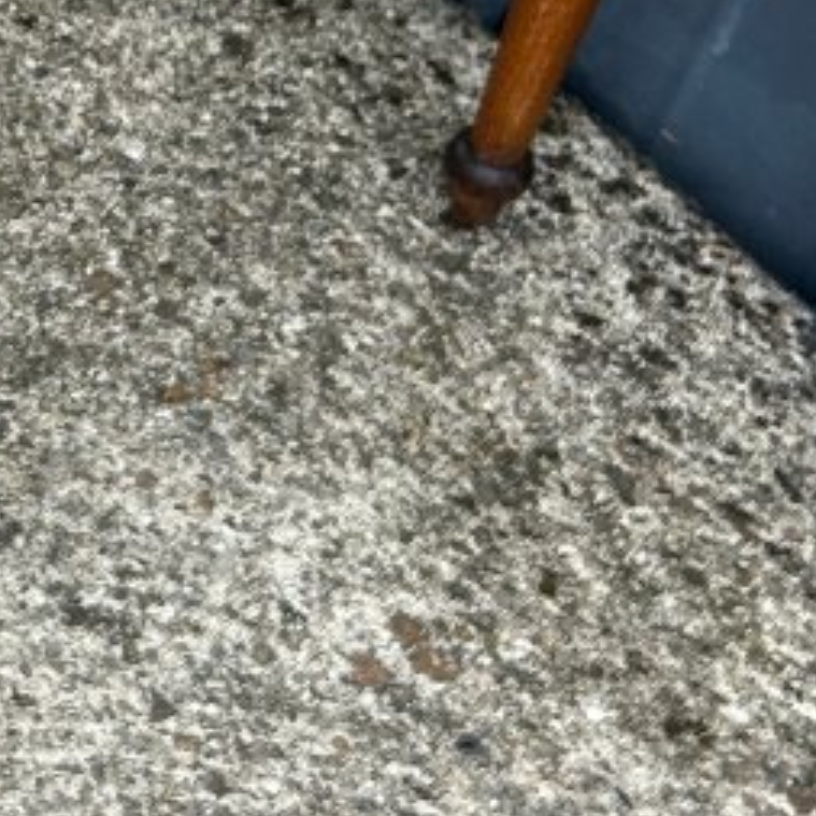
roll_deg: -3.3
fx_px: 2907
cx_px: -297
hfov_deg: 15.1
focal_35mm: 109
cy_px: -116
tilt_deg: -43.4
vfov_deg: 15.5
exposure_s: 1/270
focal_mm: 5.7
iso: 40
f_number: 1.5
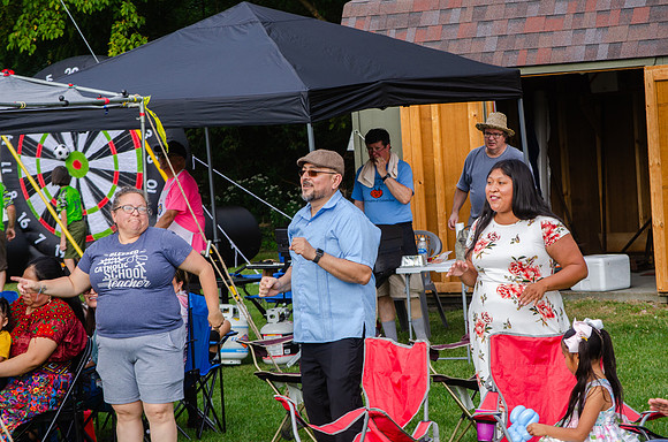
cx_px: 334
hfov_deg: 14.0
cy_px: 221
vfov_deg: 9.3
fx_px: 2722
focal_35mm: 147
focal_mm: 98
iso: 180
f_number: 8
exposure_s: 1/250
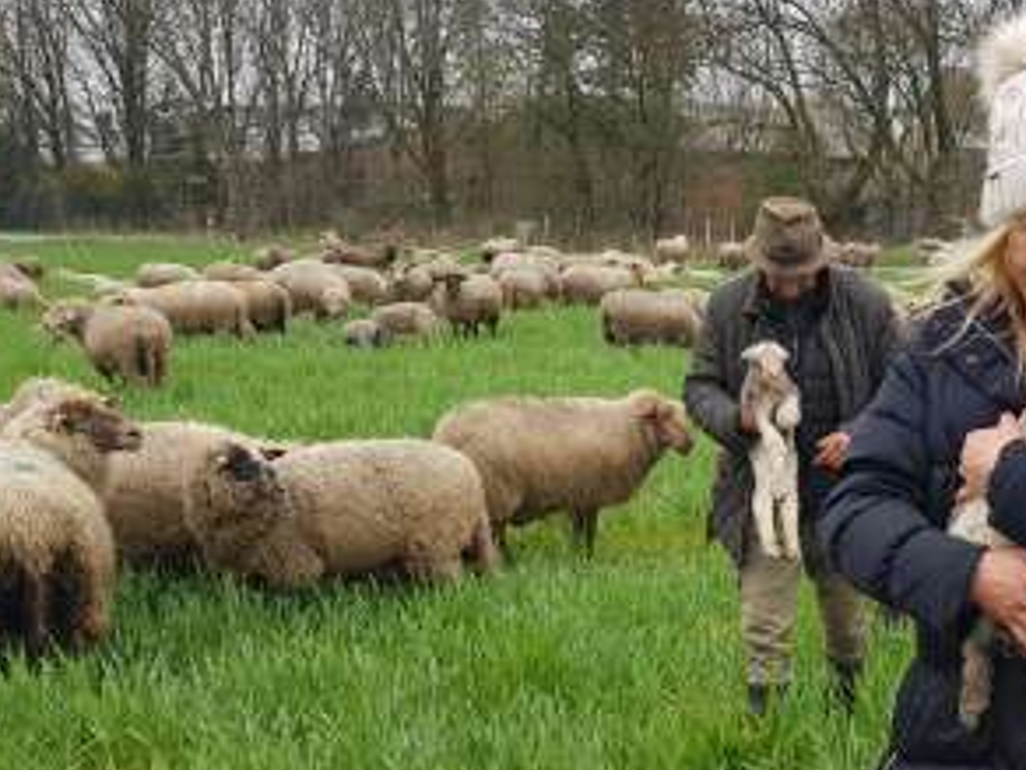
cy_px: 657
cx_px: 1079
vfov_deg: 25.1
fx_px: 1689
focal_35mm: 57
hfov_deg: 30.8
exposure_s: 1/138
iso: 40
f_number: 1.7
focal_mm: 4.2
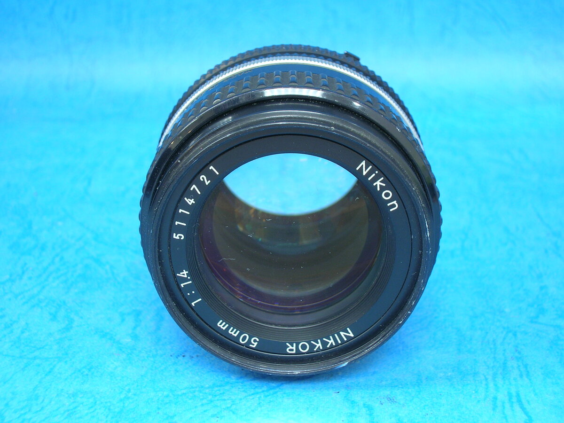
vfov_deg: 25.2
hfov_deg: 33.2
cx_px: 282
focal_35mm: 58
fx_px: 945
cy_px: 212
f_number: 3.5
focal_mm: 9.7
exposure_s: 1/3.8
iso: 55
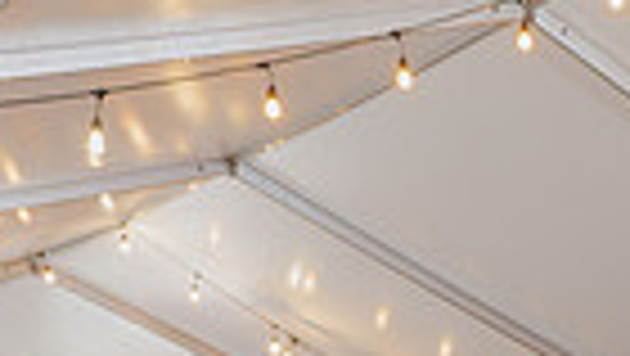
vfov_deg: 10.1
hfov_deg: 19.3
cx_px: 770
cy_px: 863
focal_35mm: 104
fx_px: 1739
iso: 2000
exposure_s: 1/80
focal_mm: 24
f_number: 5.6
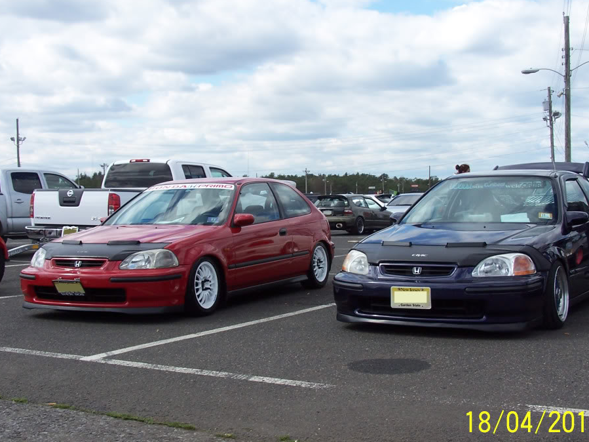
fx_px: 834
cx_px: 305
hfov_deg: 38.9
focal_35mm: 49
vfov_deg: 29.7
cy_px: 233
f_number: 4
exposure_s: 1/500
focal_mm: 7.1
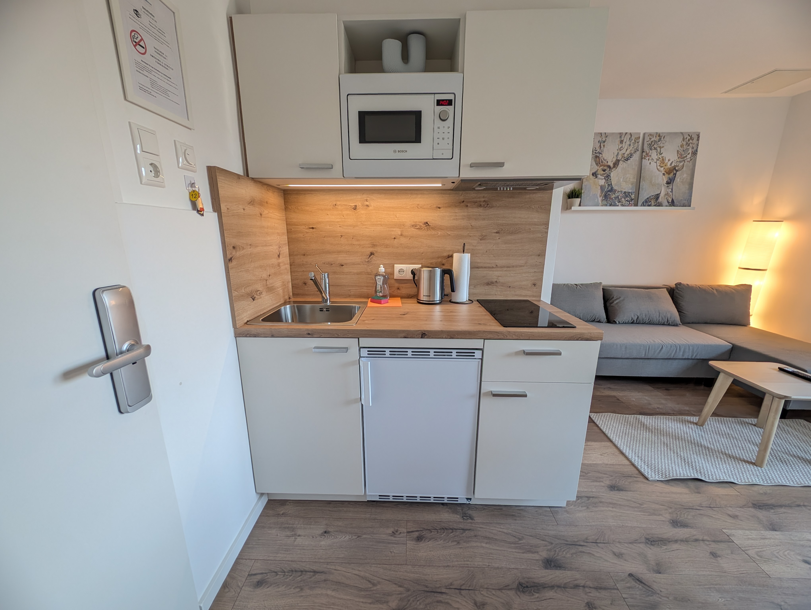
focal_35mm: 12
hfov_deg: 110.5
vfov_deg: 94.6
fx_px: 282
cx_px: 406
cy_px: 305
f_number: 1.95
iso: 48
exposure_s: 1/90
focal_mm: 2.23
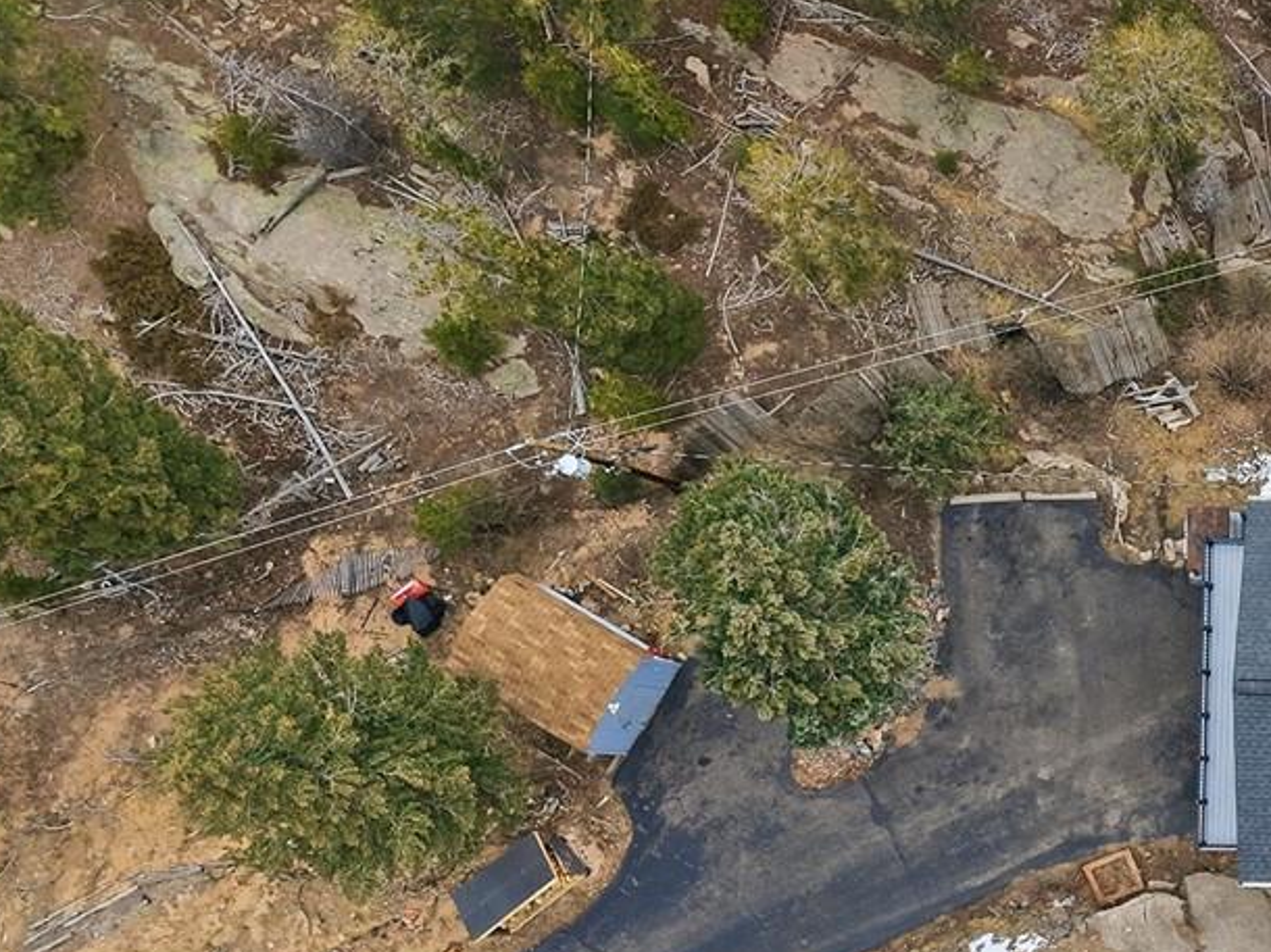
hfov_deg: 27.0
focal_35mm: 63
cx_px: 1538
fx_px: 2312
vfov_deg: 22.9
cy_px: 765
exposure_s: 1/2500
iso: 180
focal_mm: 8.7
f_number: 1.8
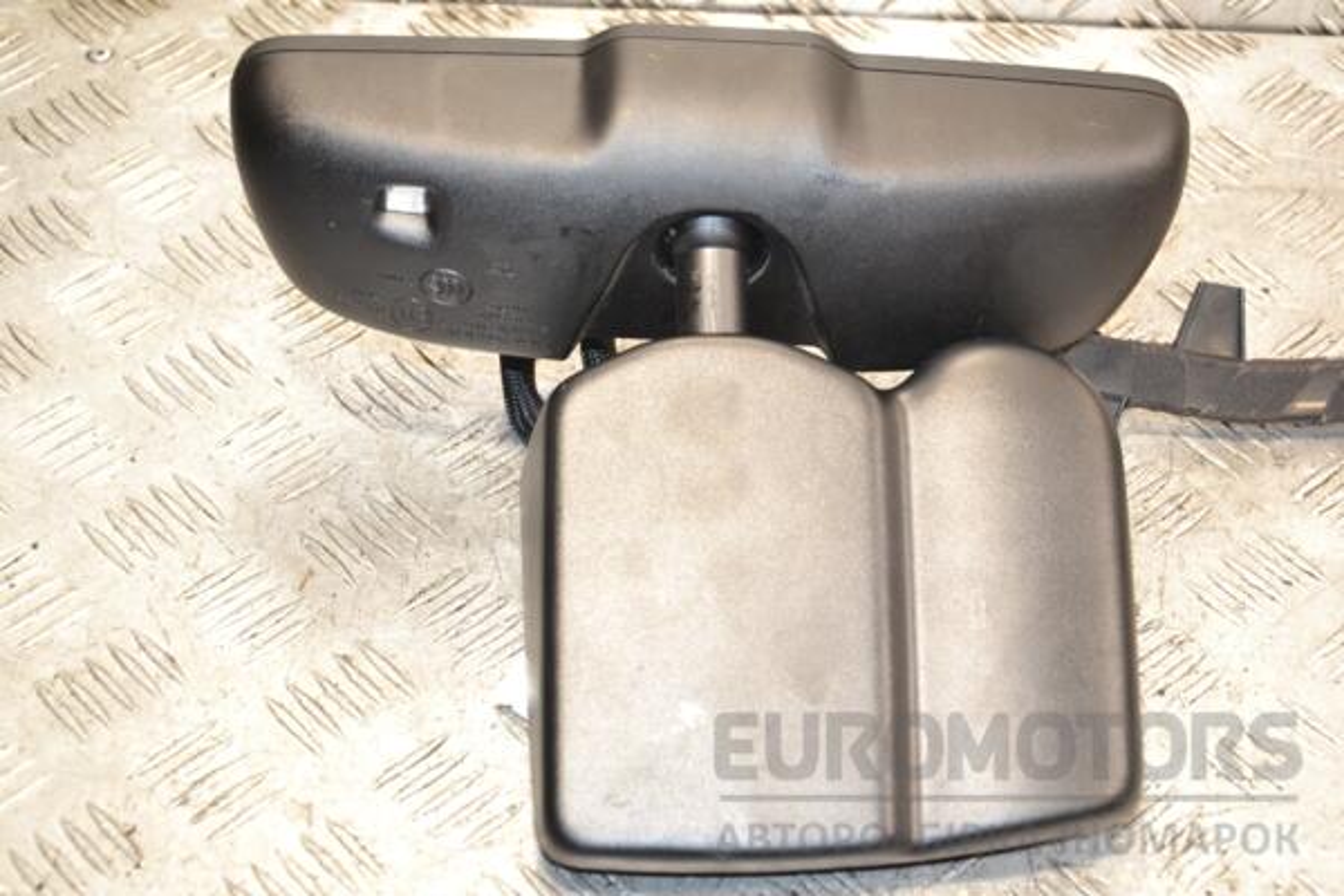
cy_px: 448
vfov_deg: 20.2
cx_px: 672
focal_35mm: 68
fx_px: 2520
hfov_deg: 29.9
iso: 800
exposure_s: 1/60
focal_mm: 45
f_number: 4.8
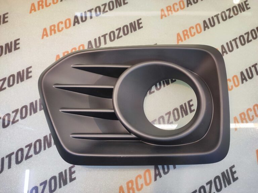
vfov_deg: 74.7
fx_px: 127
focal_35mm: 17
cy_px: 96
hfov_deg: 91.1
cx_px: 129
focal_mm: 4.74
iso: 179
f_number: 1.79
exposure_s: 1/33
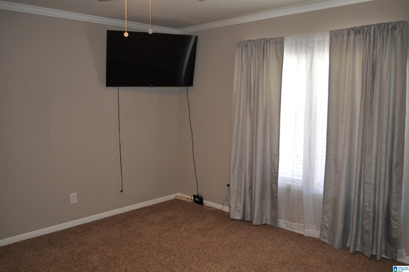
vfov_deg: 43.5
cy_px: 136
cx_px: 204
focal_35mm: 30
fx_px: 340
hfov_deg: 62.0
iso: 560
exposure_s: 1/30
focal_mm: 20
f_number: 3.8
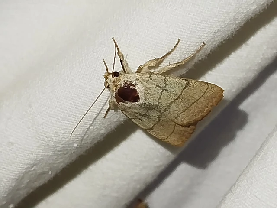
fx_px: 1088
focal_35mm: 136
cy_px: 104
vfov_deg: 10.9
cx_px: 138
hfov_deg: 14.5
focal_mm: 5.31
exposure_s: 1/50
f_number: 1.7
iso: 160
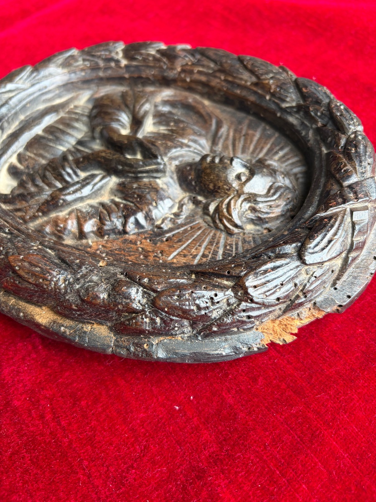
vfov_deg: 67.3
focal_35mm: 26
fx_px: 377
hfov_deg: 53.1
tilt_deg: -56.2
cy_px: 251
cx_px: 188
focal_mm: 5.96
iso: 125
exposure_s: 1/83
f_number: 1.6
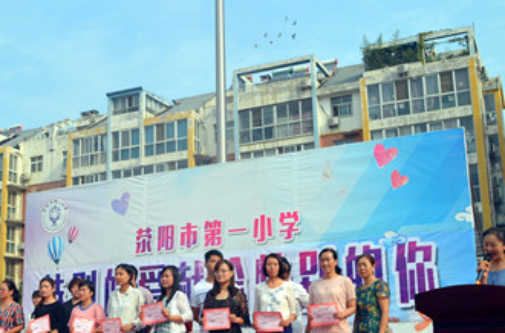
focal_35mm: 50
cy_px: 210
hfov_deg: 39.6
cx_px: 208
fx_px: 699
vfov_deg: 26.7
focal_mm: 22
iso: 100
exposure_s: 1/250
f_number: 8
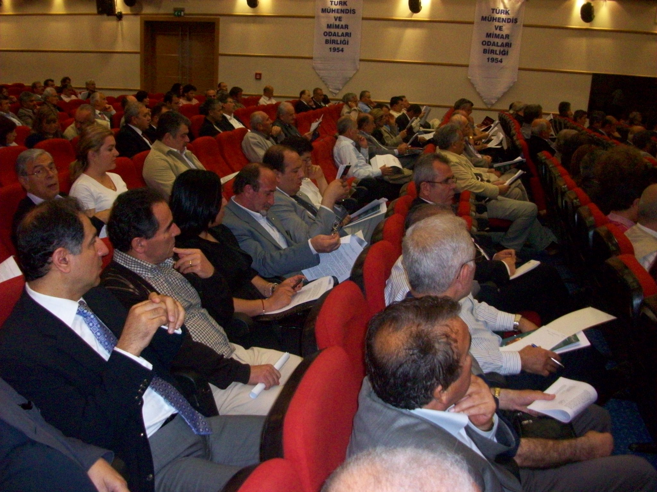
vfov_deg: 41.8
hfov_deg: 54.0
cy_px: 246
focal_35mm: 34
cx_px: 328
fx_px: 645
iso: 320
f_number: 2.8
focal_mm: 5.7
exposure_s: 1/60
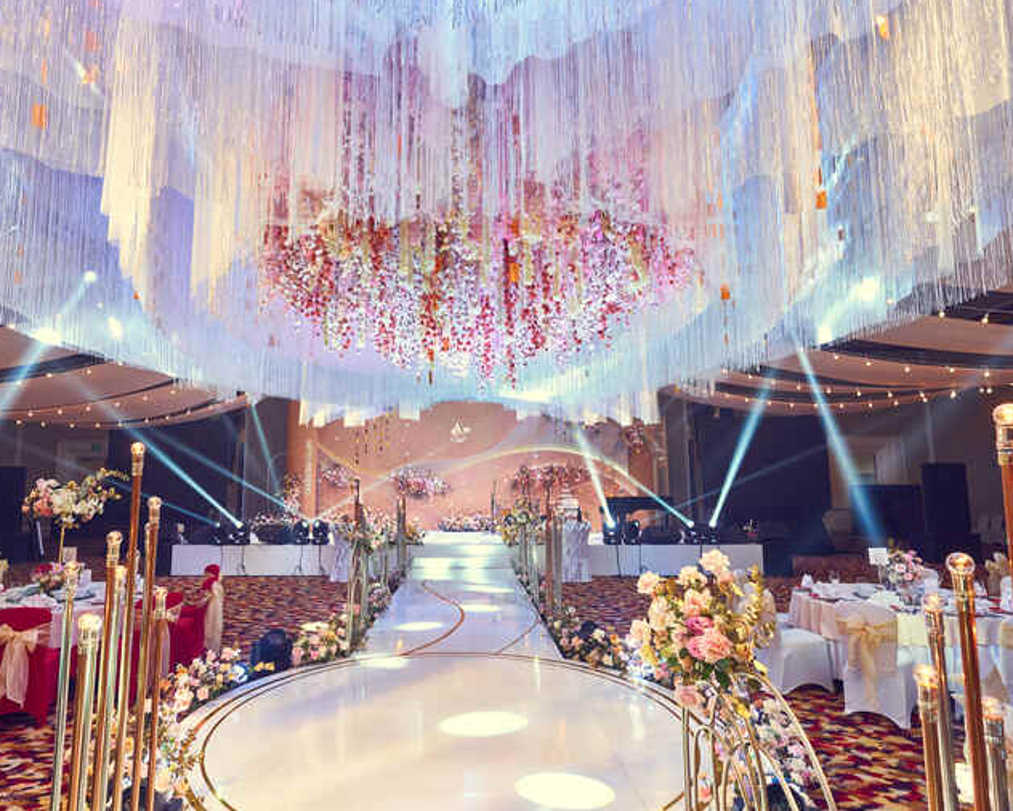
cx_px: 450
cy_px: 421
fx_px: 570
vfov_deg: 70.9
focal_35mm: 19
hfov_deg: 83.0
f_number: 5
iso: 250
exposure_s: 1/100
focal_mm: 16
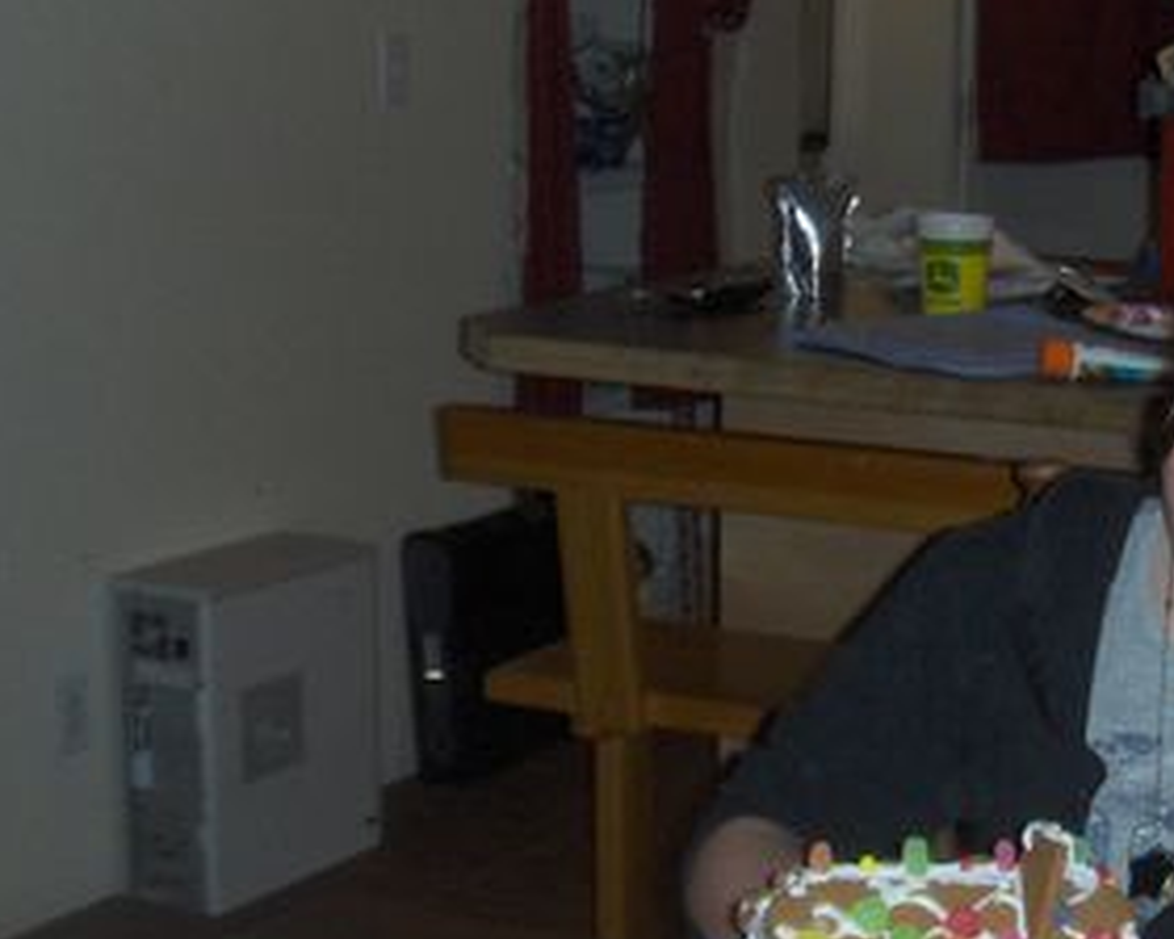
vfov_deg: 17.9
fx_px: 2988
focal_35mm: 86
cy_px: 457
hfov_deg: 21.7
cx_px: 1078
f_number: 3.5
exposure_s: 1/60
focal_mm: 6.5
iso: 100
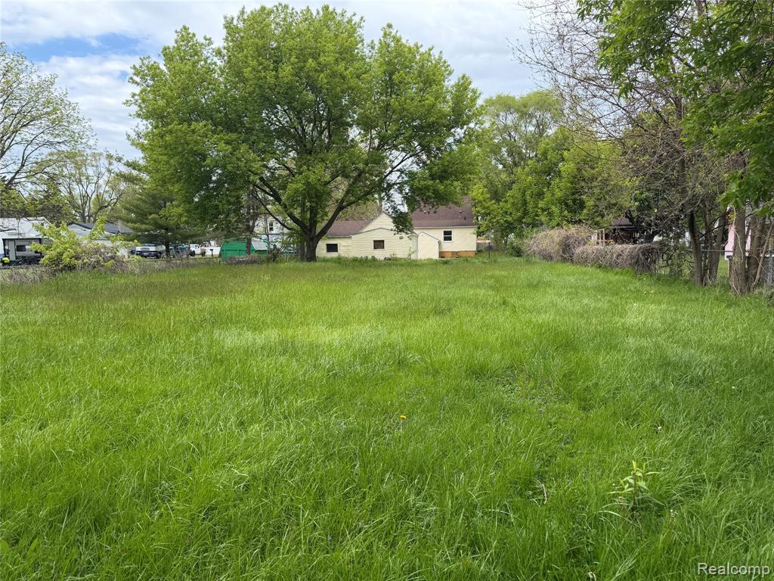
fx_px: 537
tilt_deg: -4.6
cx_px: 387
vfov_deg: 56.8
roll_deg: +1.9
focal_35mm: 24
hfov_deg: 71.6
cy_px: 290
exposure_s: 1/2299
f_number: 1.78
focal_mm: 6.76
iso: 100
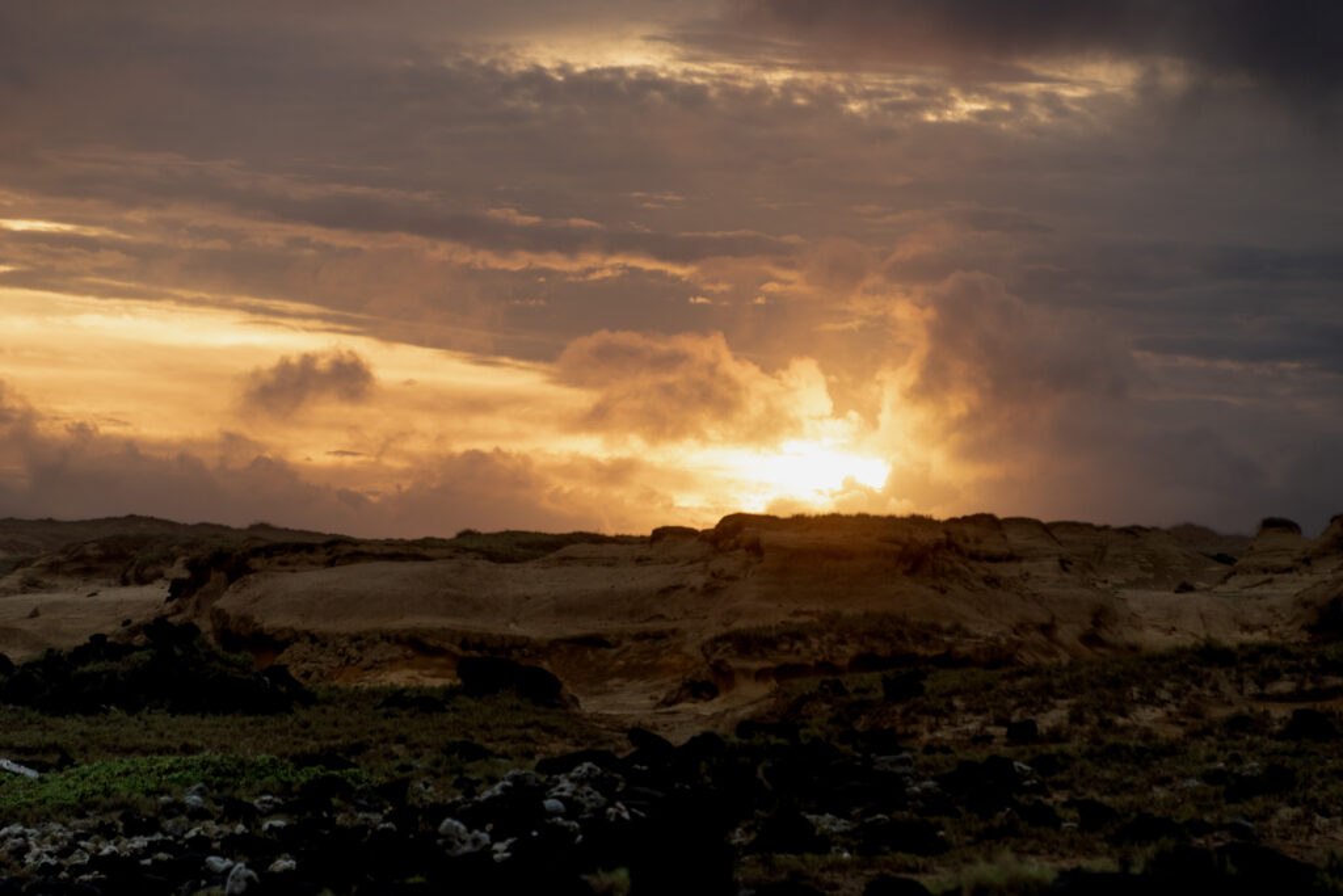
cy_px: 448
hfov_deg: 10.2
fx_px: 7555
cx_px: 672
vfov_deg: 6.8
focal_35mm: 202
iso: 180
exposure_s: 1/160
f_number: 6
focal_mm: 135
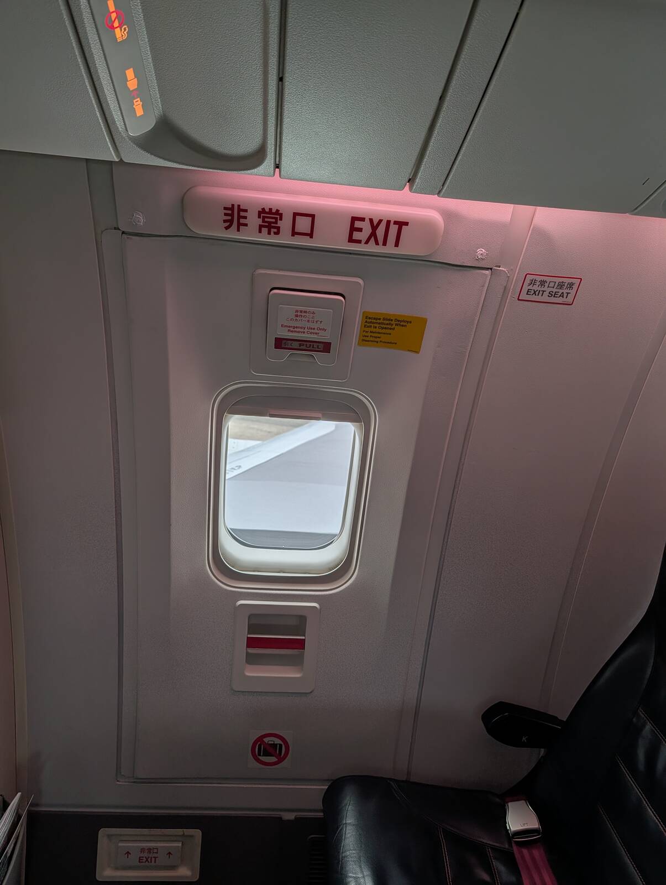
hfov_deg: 56.9
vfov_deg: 71.5
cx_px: 333
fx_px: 614
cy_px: 442
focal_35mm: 24
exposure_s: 1/1408
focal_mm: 6.9
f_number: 1.68
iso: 19
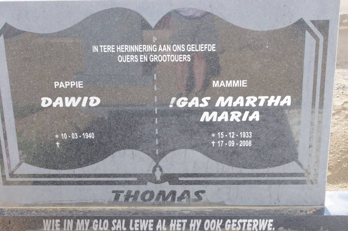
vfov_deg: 27.5
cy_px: 116
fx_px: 473
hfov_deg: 40.4
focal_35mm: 49
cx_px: 174
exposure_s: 1/125
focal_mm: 32.5
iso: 800
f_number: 11
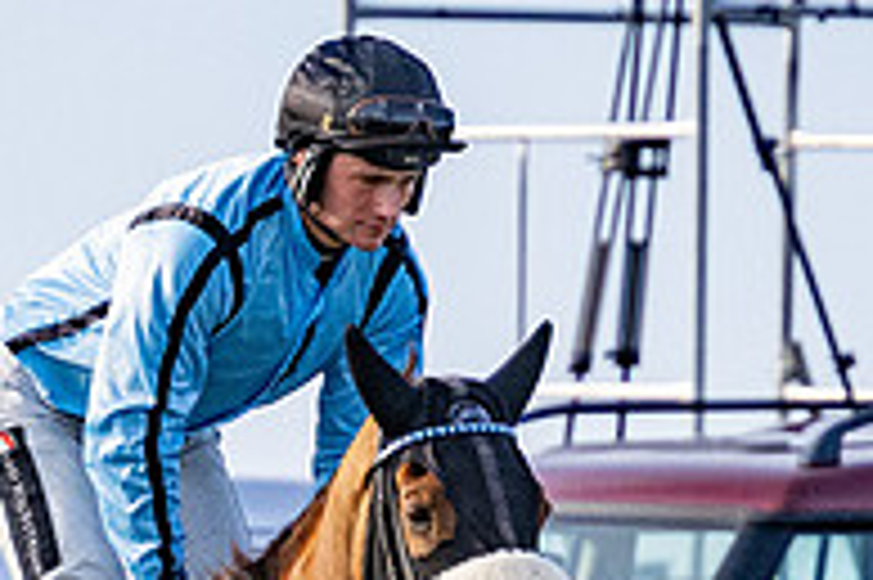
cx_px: 239
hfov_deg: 1.8
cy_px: 615
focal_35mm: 1172
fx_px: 28396
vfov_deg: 1.2
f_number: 4
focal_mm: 190
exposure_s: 1/6400
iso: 800
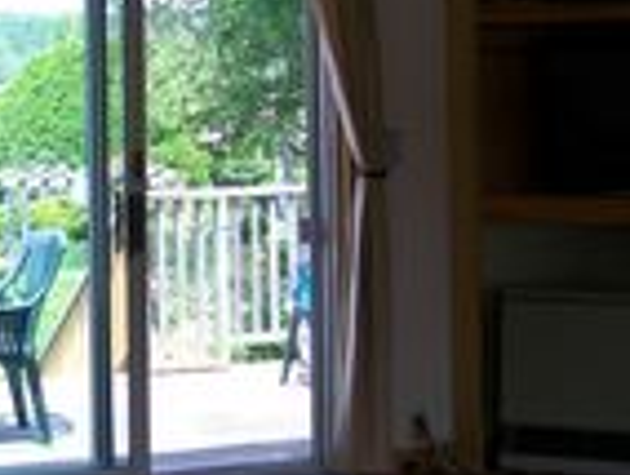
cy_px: 84
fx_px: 1695
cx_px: 102
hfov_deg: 20.7
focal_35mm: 93
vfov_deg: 15.8
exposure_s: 1/100
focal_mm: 6
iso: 64
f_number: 2.7
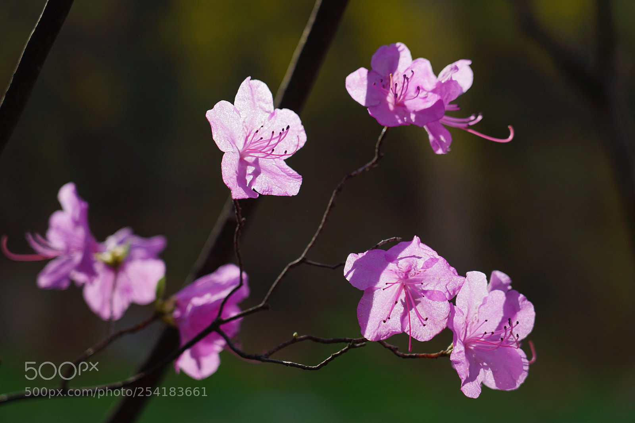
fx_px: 1852
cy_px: 212
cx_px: 318
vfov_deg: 13.0
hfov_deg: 19.5
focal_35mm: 105
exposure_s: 1/800
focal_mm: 105
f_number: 4
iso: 100
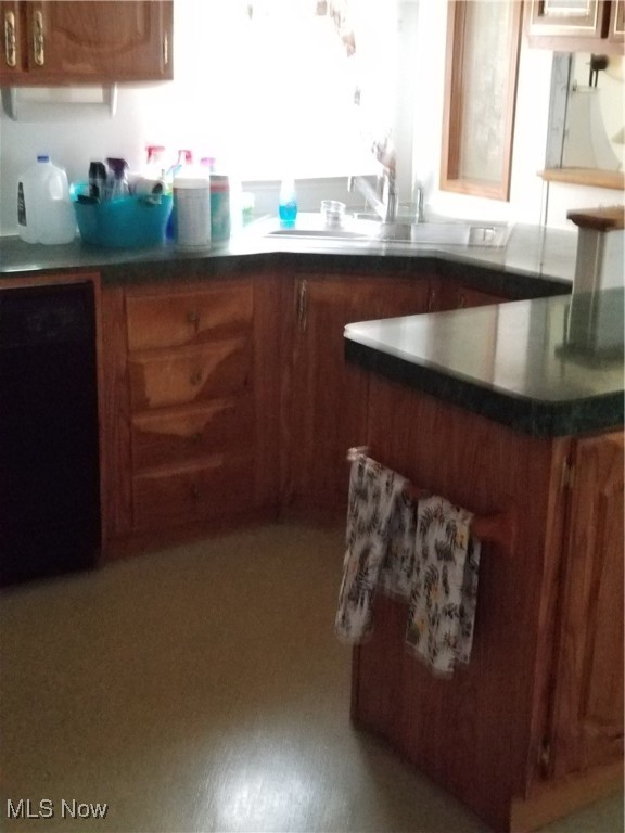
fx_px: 1252
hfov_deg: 28.0
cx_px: 312
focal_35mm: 52
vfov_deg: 36.8
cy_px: 416
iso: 640
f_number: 2.4
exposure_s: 1/33
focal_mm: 6
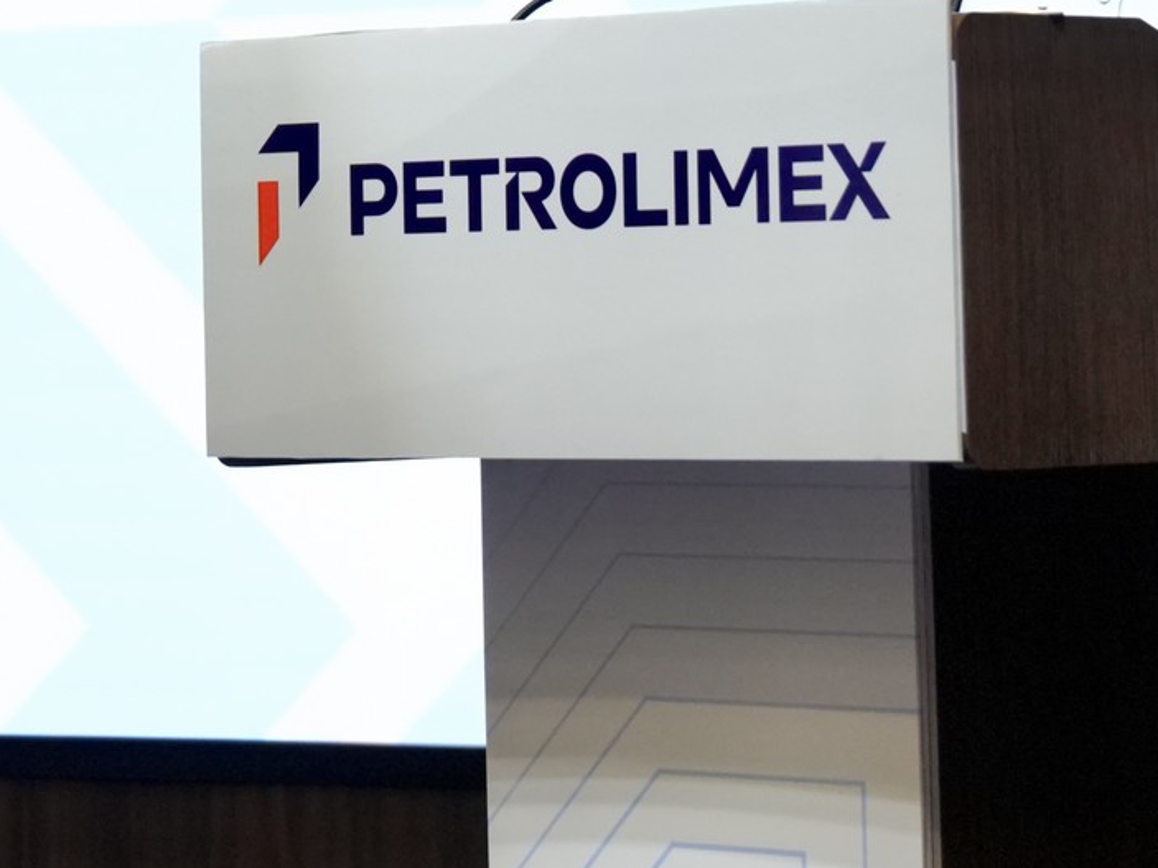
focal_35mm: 168
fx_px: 5619
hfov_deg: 11.7
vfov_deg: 8.8
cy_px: -108
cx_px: 336
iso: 1250
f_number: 2.8
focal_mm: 32
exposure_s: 1/320
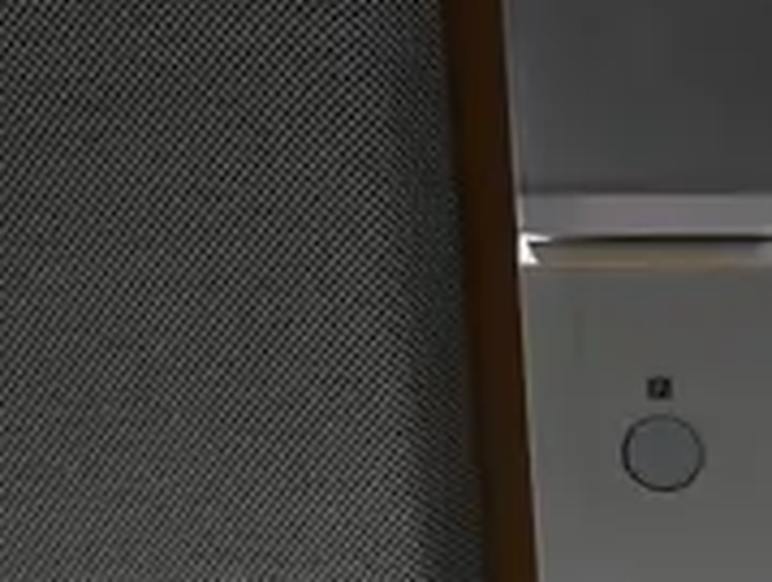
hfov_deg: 11.8
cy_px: 640
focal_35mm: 160
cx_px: 1169
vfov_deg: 9.2
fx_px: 3575
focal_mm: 14
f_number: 3.5
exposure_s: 1/80
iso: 200
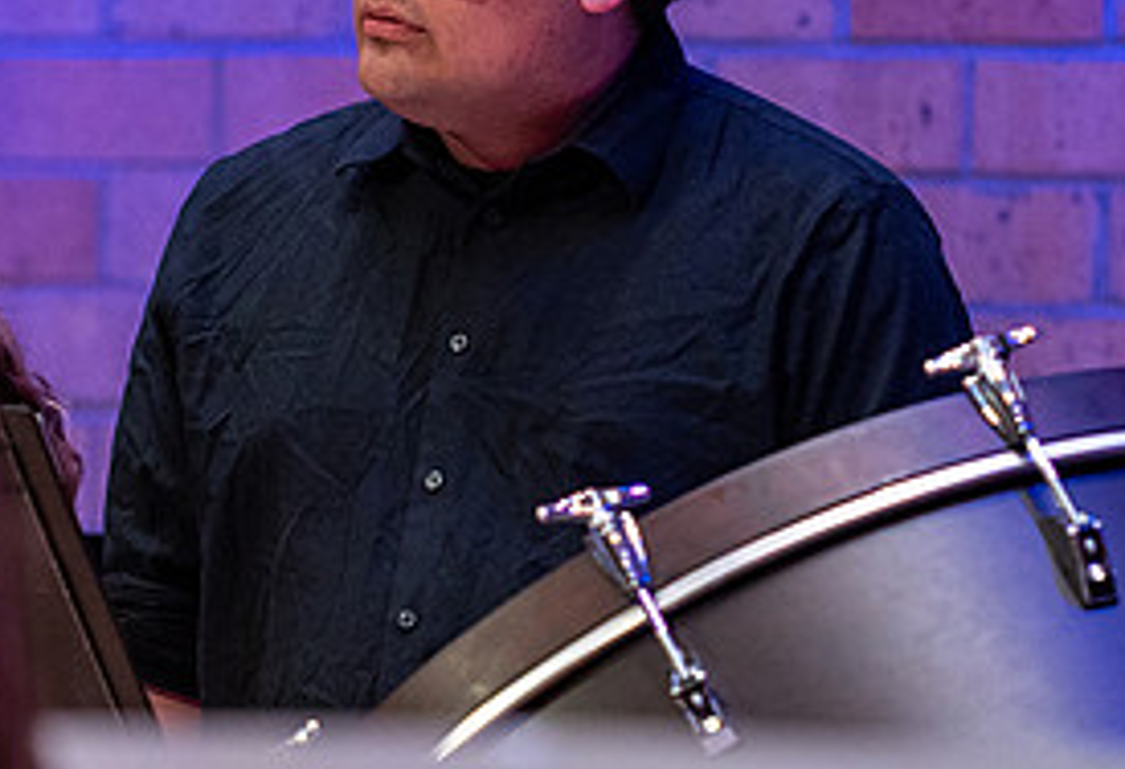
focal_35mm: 463
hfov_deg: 4.4
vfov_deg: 3.0
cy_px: -82
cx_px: 552
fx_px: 14582
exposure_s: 1/320
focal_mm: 155
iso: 1600
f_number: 2.8
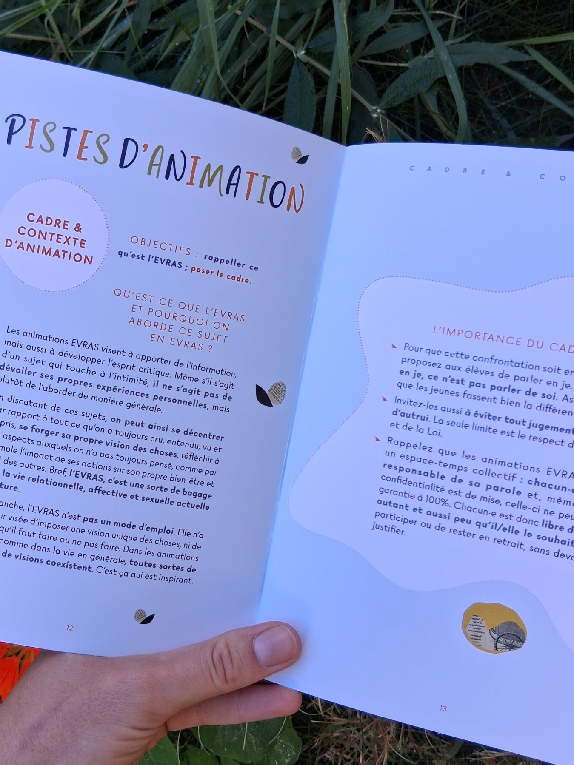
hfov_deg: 38.2
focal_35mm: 37
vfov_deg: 50.1
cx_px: 186
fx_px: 818
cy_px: 372
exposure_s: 1/120
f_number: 1.8
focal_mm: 3.98
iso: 32
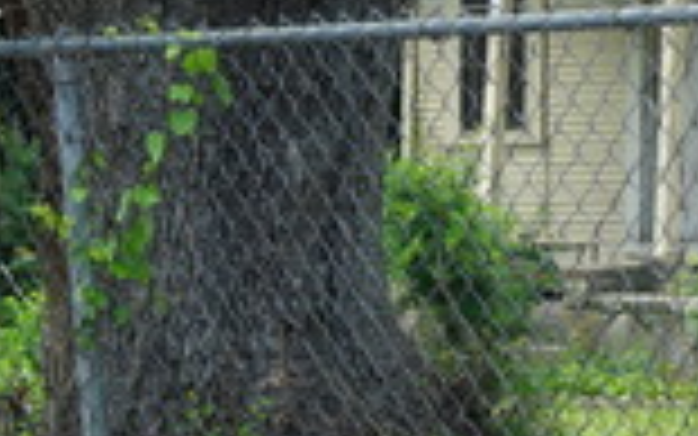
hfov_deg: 10.6
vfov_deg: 6.9
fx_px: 3597
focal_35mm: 189
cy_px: 267
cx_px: 1139
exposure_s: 1/80
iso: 100
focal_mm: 30
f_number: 8
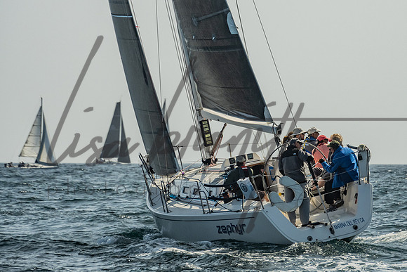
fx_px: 4198
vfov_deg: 3.7
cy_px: 94
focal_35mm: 371
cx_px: 225
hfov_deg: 5.6
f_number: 6.3
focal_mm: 200
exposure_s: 1/1600
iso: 320
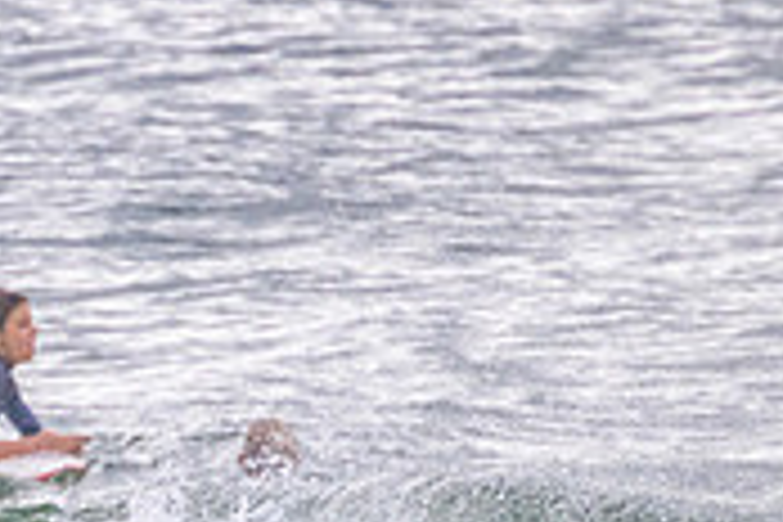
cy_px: 736
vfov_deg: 0.5
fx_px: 57916
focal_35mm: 2663
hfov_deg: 0.8
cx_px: -32
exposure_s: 1/2000
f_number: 11
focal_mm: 800
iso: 3600
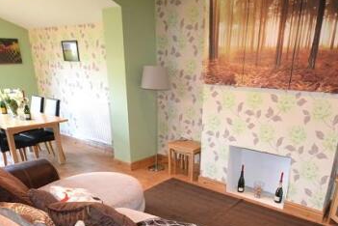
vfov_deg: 44.7
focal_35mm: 28
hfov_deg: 64.7
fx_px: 263
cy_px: 171
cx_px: 207
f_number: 3.5
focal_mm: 10
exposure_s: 1/60
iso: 2200
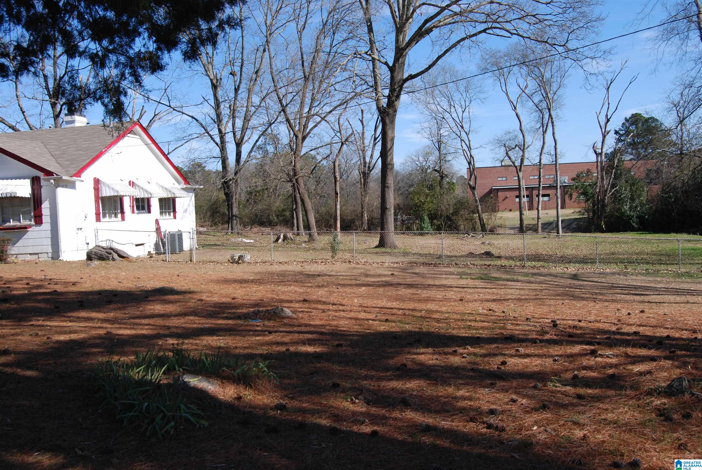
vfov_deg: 38.5
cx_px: 351
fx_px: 674
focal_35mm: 34
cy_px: 235
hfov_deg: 55.1
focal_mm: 23
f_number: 7.1
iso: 100
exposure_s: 1/200
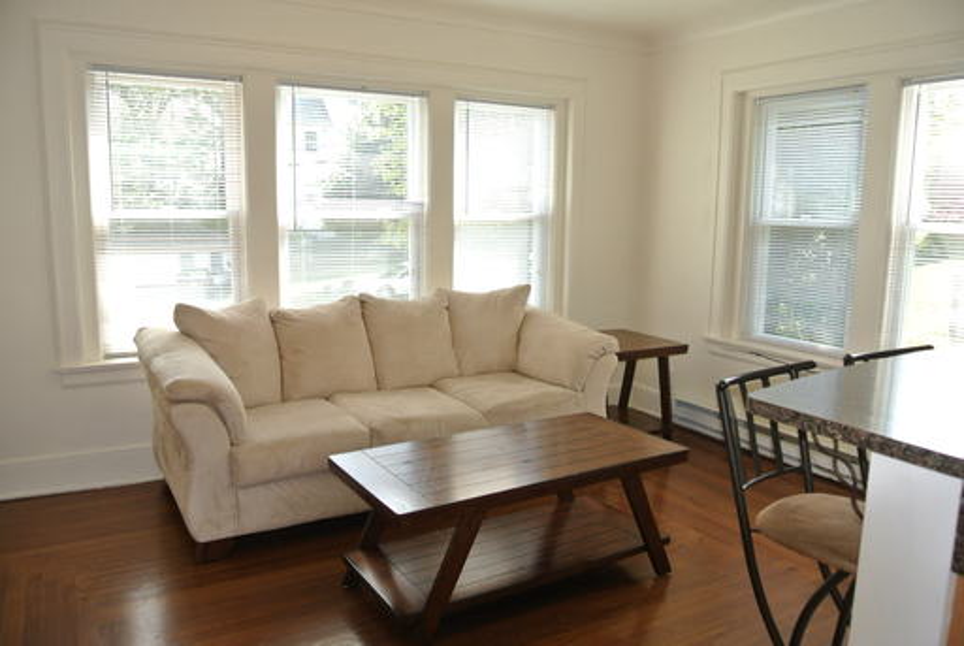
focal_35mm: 27
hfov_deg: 67.3
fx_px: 724
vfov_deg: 48.1
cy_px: 323
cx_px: 482
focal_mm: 10
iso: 200
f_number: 4.5
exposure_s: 1/60
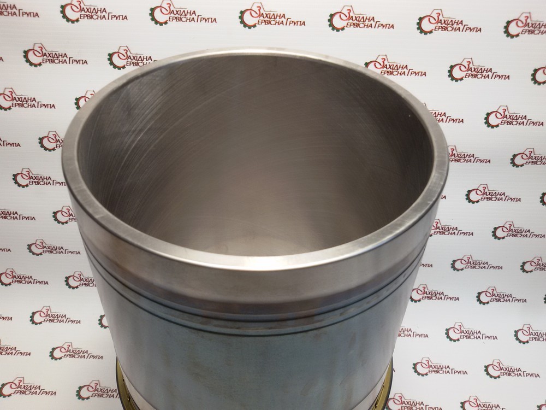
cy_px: 205
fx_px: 489
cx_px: 273
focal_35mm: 31
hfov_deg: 58.4
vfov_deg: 45.4
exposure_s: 1/33
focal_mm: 2.93
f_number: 2.4
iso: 50
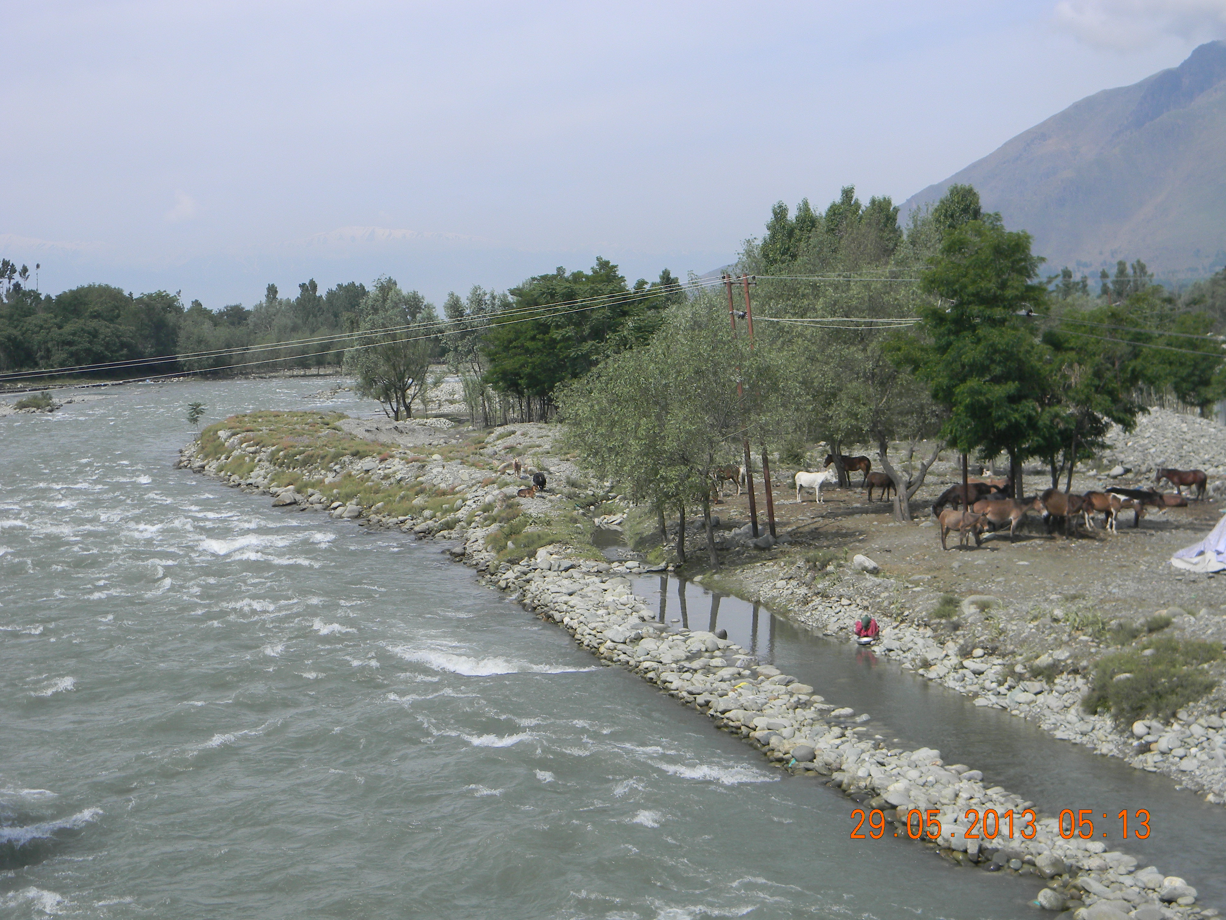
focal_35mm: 56
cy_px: 460
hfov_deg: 34.3
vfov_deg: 26.1
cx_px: 613
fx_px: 1983
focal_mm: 10.1
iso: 80
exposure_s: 1/667
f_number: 4.1
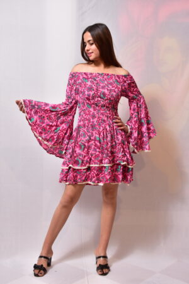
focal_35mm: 45
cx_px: 94
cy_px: 142
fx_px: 354
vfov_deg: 43.6
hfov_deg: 29.9
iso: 200
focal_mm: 30
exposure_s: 1/125
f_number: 7.1
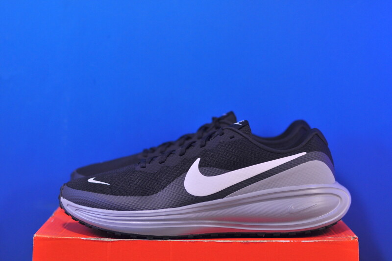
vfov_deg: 18.1
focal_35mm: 75
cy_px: 130
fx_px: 816
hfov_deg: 27.0
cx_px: 196
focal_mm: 50
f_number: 2.5
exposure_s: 1/320
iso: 250
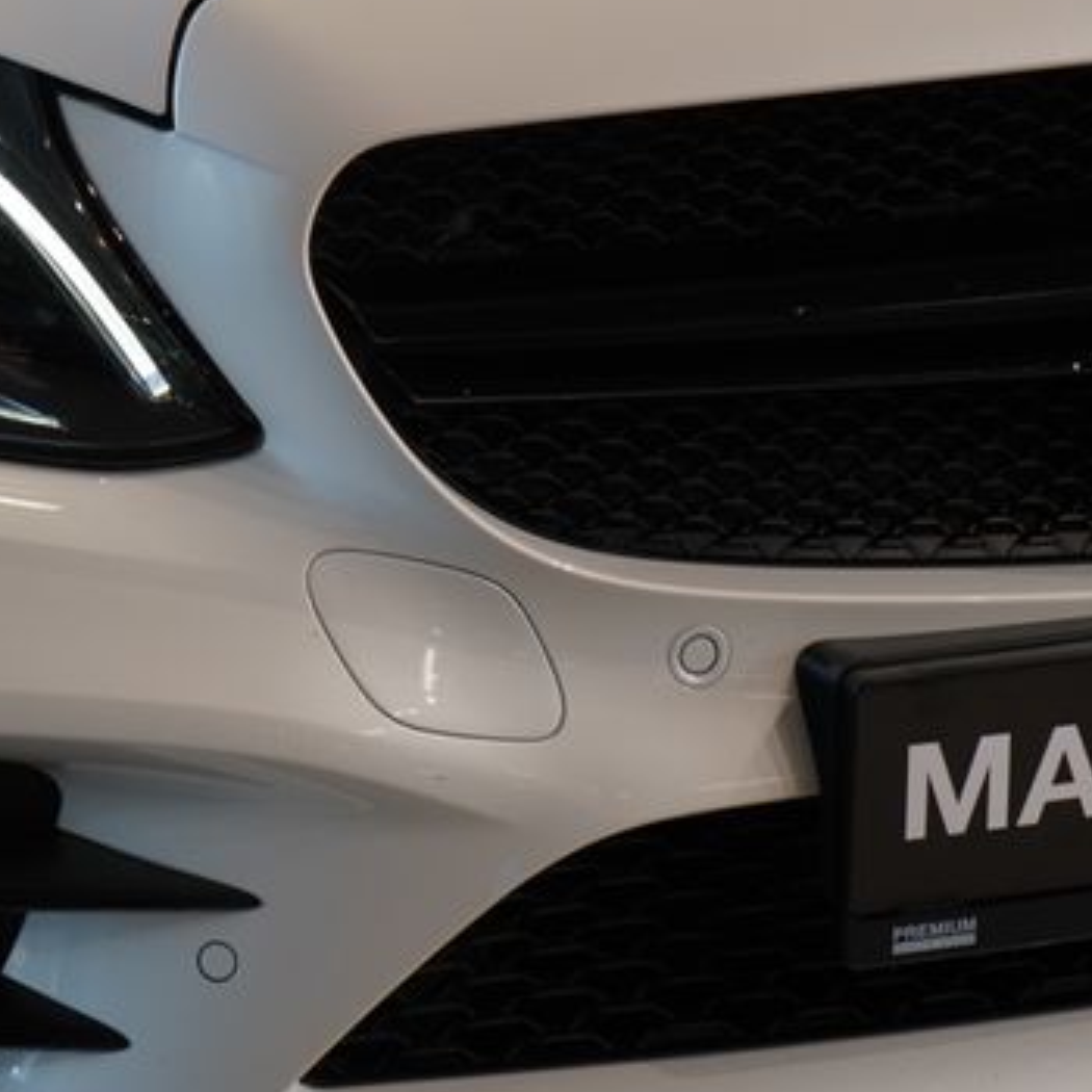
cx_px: -125
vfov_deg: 10.0
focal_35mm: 174
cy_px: 117
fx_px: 6210
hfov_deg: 9.9
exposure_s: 1/80
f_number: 5.6
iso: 640
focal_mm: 70
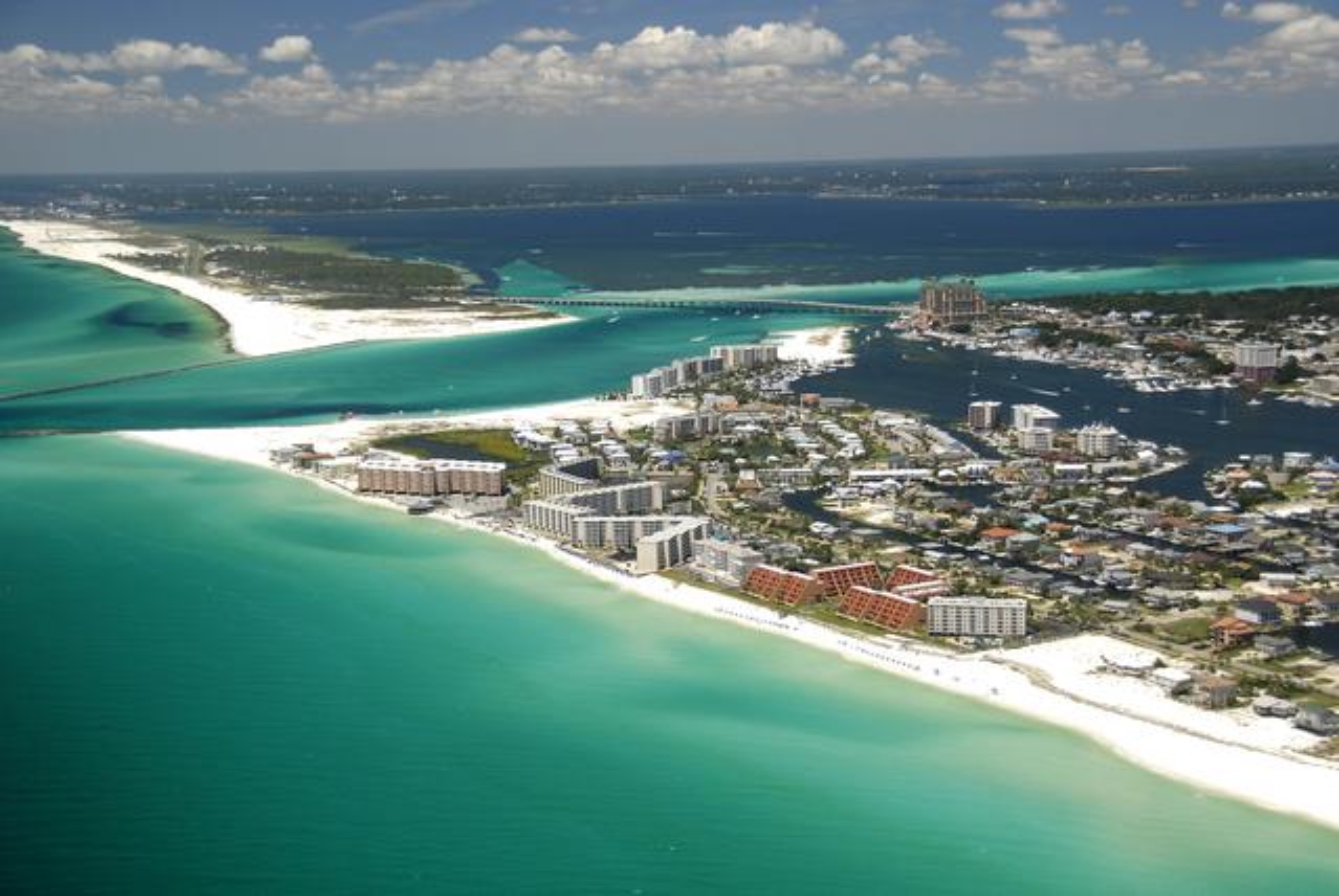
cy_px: 448
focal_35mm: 52
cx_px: 670
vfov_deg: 25.8
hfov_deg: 37.8
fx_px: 1955
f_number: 4.5
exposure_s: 1/800
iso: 200
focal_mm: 35
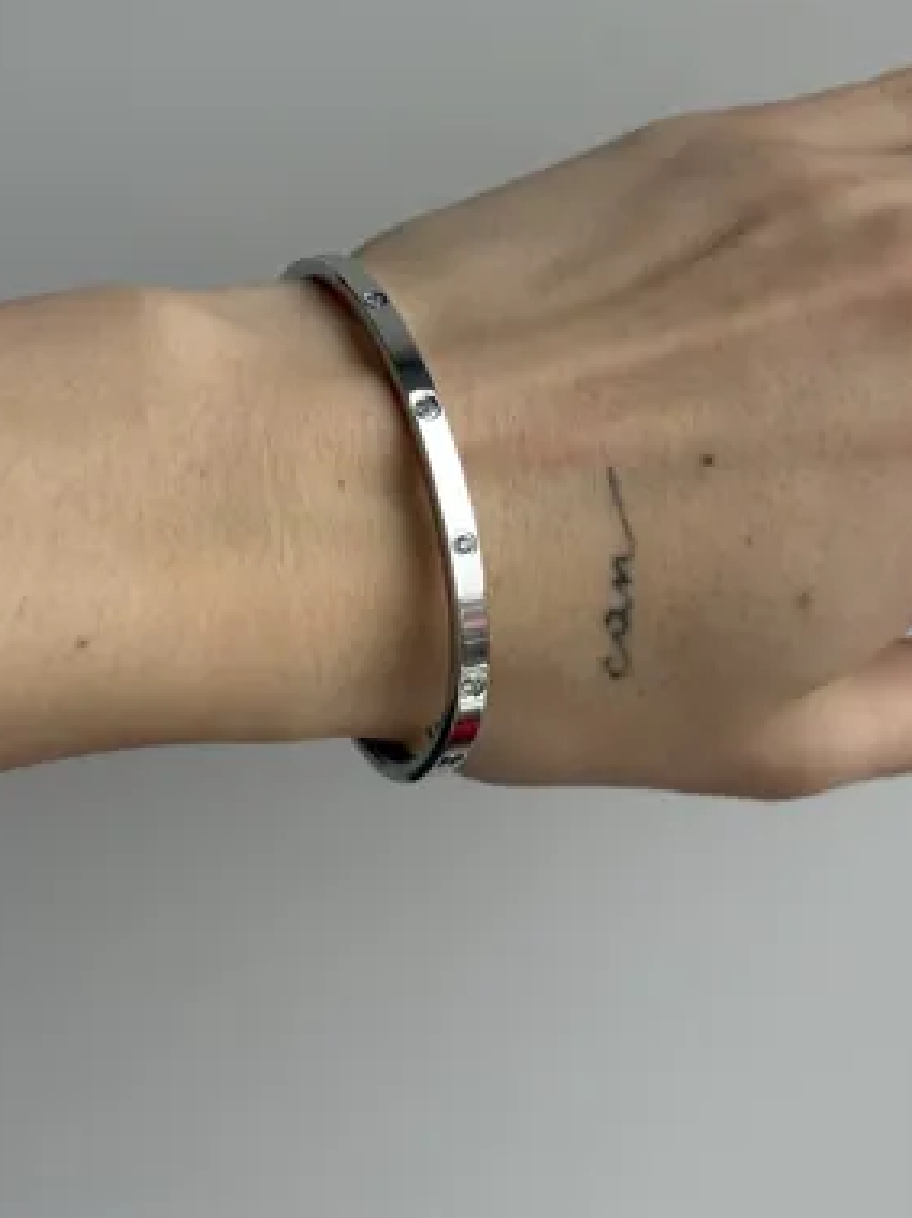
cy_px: 480
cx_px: 454
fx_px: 2145
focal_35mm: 61
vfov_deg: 31.6
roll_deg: +4.0
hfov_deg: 24.0
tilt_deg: -20.5
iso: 100
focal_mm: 6.76
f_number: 1.78
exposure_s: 1/104
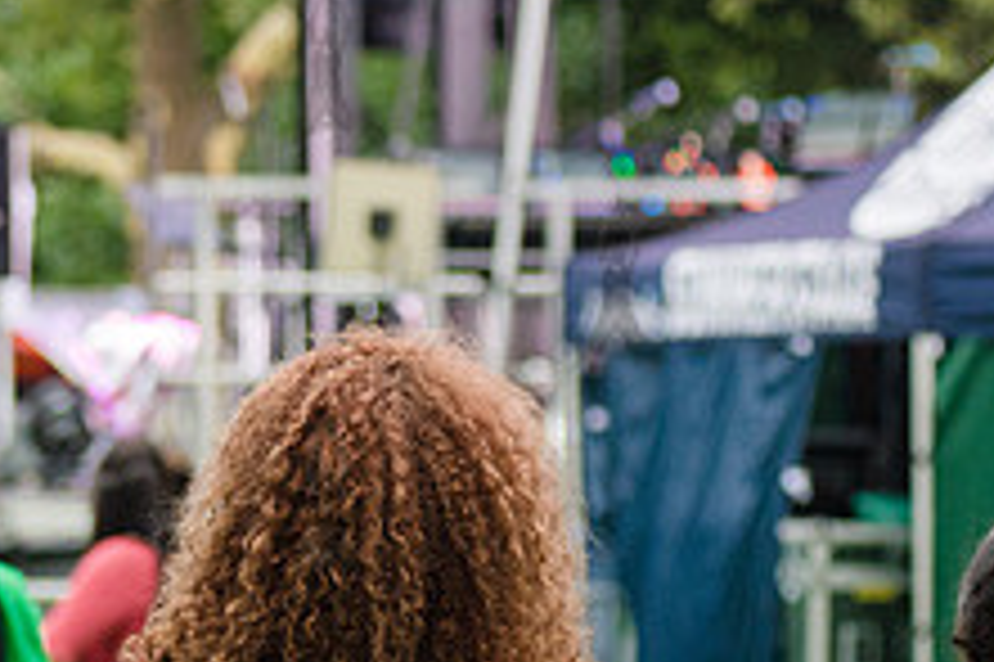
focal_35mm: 226
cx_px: -256
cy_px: 272
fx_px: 6235
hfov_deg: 9.0
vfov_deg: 6.1
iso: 2000
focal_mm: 86
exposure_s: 1/250
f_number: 4
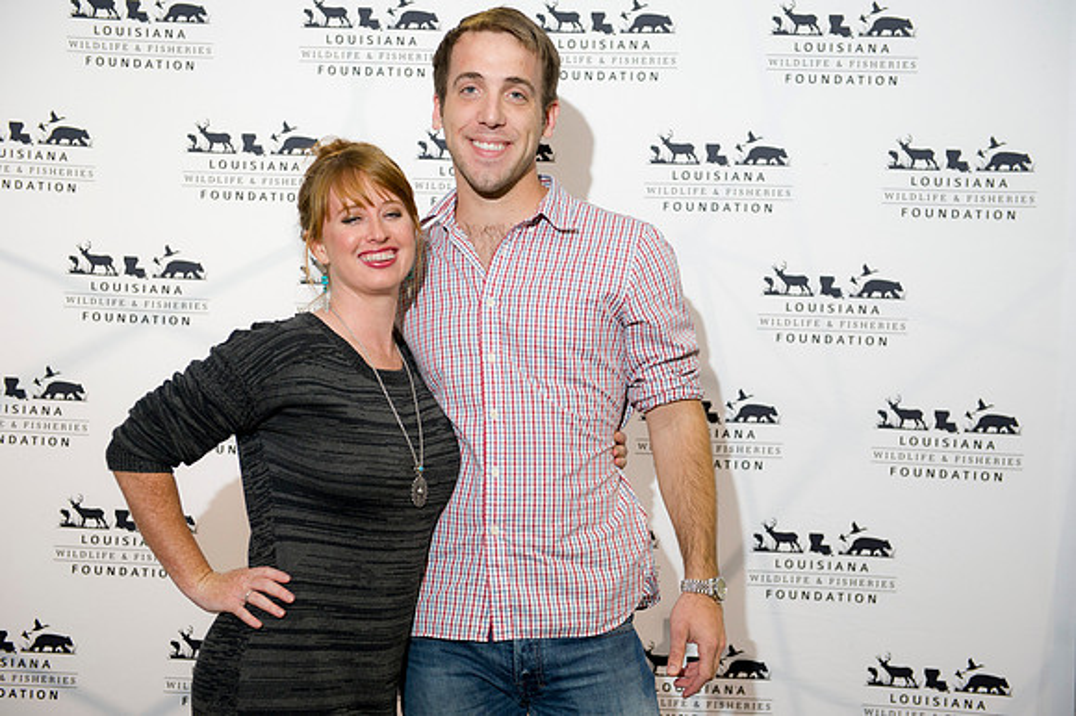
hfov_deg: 36.3
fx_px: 1643
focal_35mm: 55
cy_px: 358
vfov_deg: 24.6
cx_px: 538
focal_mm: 55
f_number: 3.5
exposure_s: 1/125
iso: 800
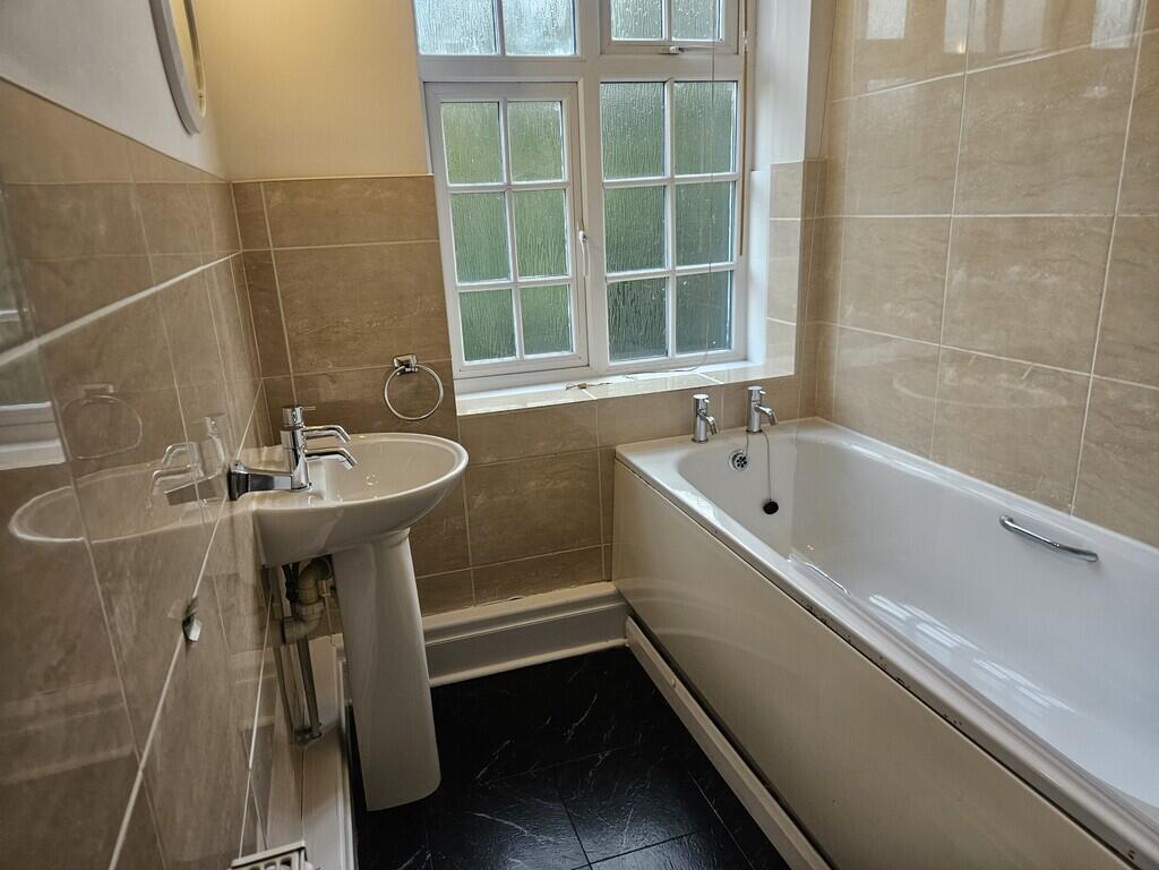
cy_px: 435
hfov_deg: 73.9
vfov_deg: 58.9
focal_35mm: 23
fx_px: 770
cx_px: 580
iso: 160
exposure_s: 1/100
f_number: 1.8
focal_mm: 5.4
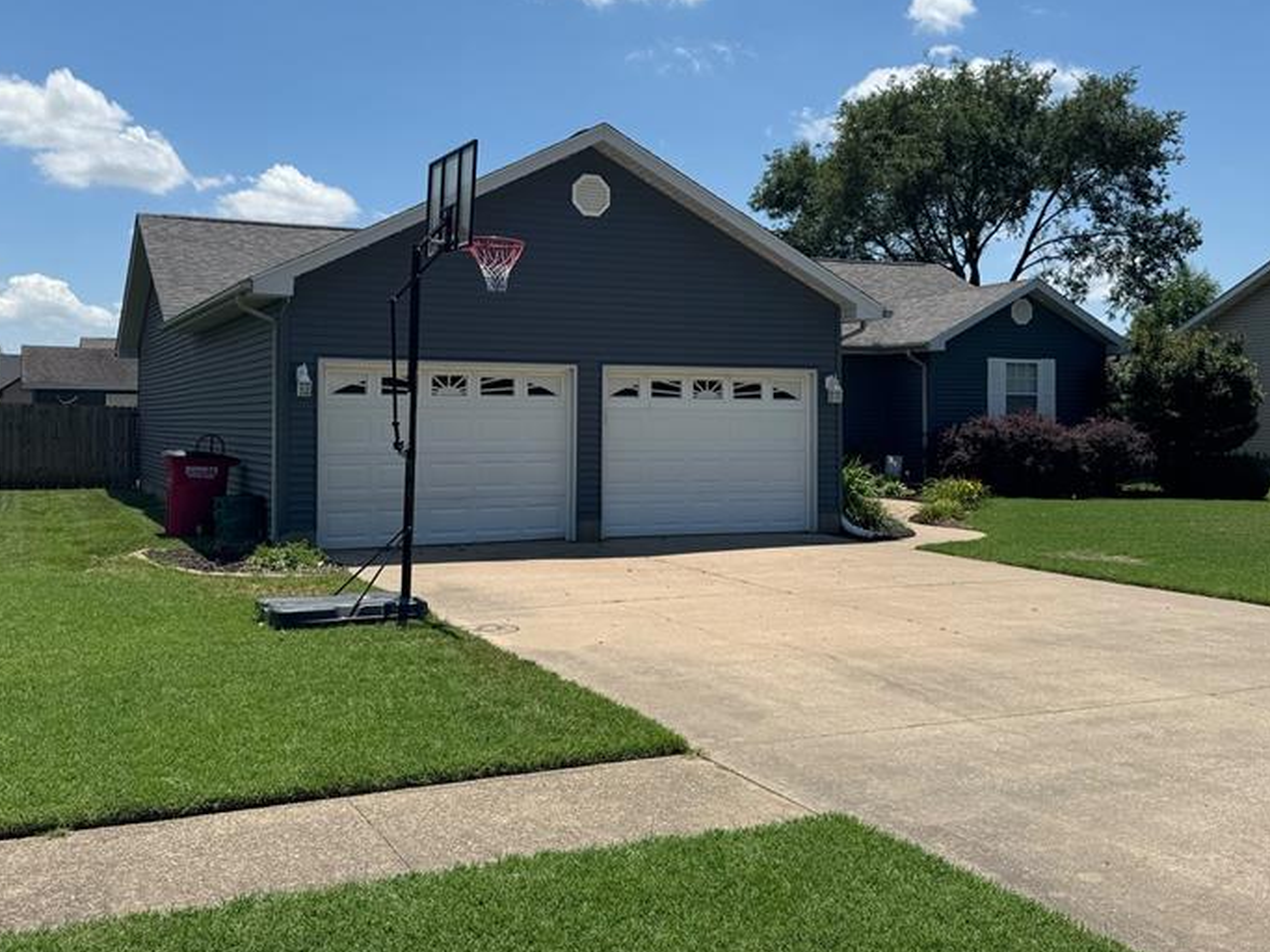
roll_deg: +0.3
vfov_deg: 39.6
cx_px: 625
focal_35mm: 36
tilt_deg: +2.3
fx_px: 1321
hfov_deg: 51.4
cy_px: 407
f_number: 1.78
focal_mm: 6.76
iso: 80
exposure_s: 1/6410
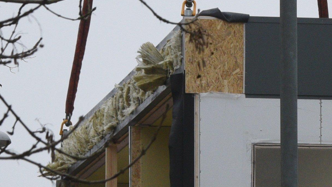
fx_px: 5141
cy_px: 325
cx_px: 443
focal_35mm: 584
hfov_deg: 3.7
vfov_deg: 2.1
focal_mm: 112
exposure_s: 1/200
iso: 800
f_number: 11
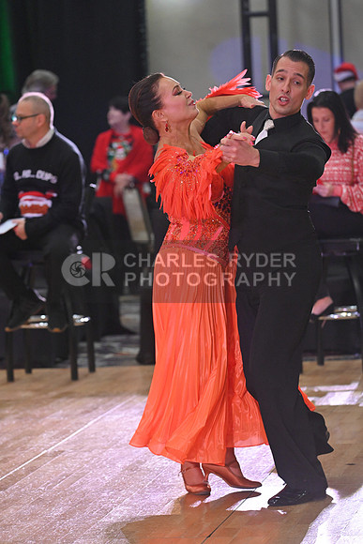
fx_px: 2418
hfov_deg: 8.6
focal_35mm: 160
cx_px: 182
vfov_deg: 12.8
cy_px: 272
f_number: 5
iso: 3200
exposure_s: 1/400
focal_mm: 160
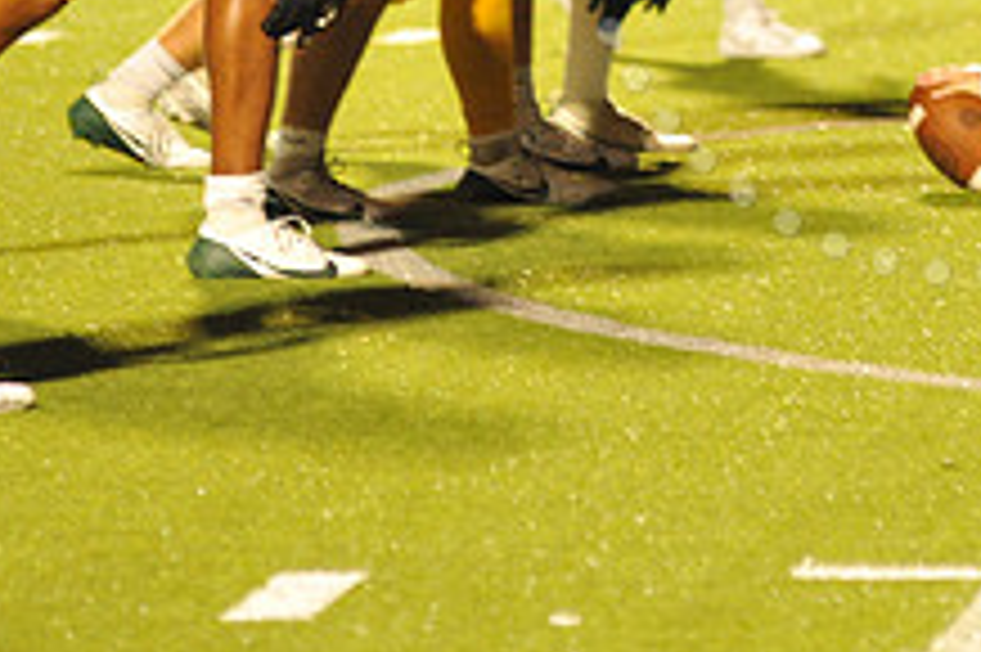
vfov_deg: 2.6
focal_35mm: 531
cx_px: 990
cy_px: -148
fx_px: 14458
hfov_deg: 3.9
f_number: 4
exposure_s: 1/250
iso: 6400
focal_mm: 200
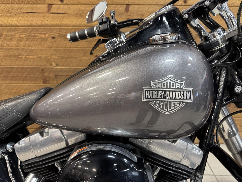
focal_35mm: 24
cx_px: 121
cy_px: 91
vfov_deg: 56.8
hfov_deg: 71.6
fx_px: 168
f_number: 1.78
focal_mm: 6.76
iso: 400
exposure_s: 1/60
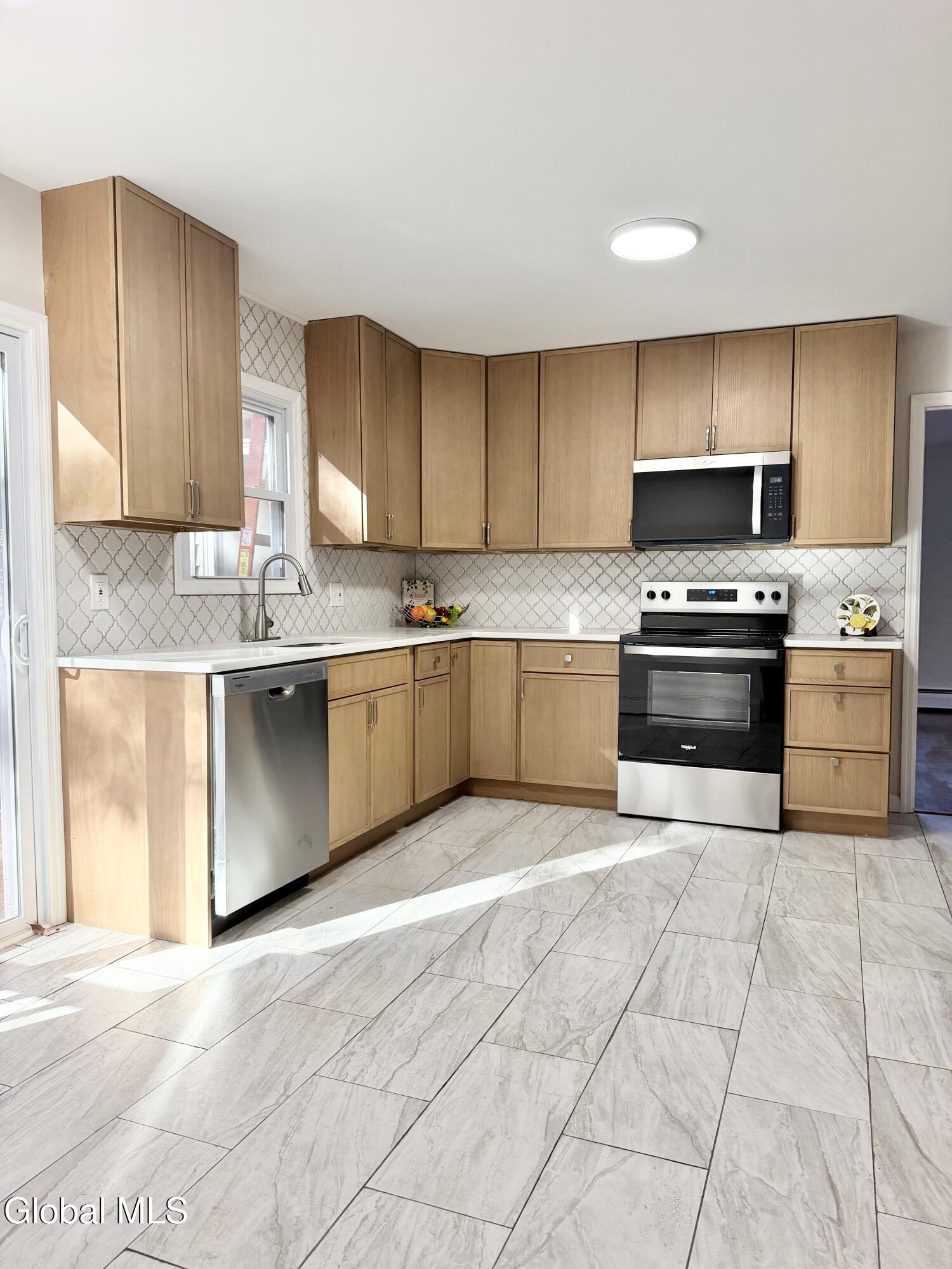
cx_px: 476
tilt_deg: -3.6
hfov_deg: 56.8
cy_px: 634
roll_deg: -0.3
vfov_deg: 71.6
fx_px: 880
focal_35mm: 24
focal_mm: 6.76
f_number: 1.78
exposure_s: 1/128
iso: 200
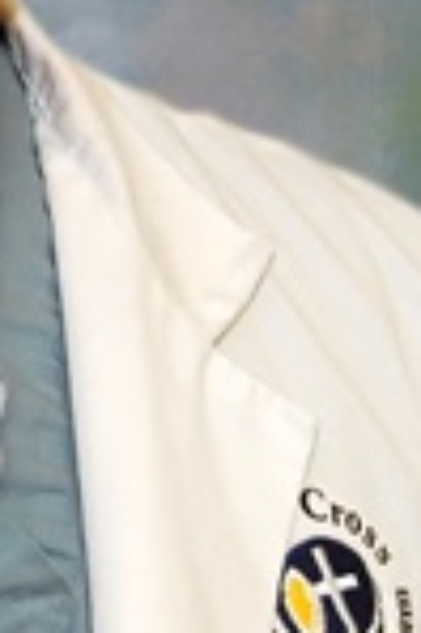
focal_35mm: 163
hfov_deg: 8.2
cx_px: -181
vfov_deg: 12.6
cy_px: 174
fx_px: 2866
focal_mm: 27
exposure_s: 1/60
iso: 400
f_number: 4
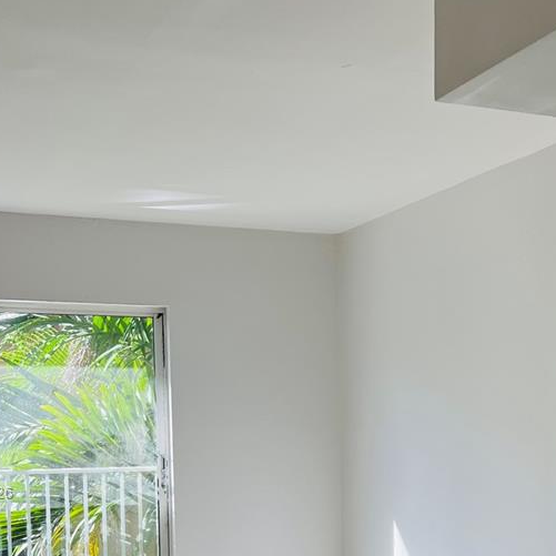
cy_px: 494
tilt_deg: -3.8
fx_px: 999
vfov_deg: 29.9
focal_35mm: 55
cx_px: 306
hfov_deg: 31.1
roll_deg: +0.0
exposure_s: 1/674
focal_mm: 5.7
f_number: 1.5
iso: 50
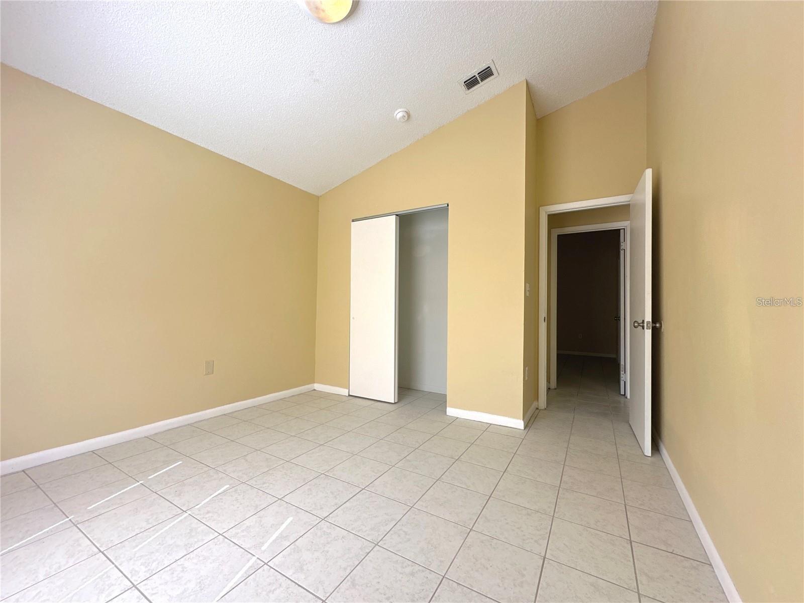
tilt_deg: +1.5
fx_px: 325
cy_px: 302
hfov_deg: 102.1
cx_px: 402
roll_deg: -1.8
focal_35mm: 14
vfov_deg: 85.7
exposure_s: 1/176
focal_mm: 2.22
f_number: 2.2
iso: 40
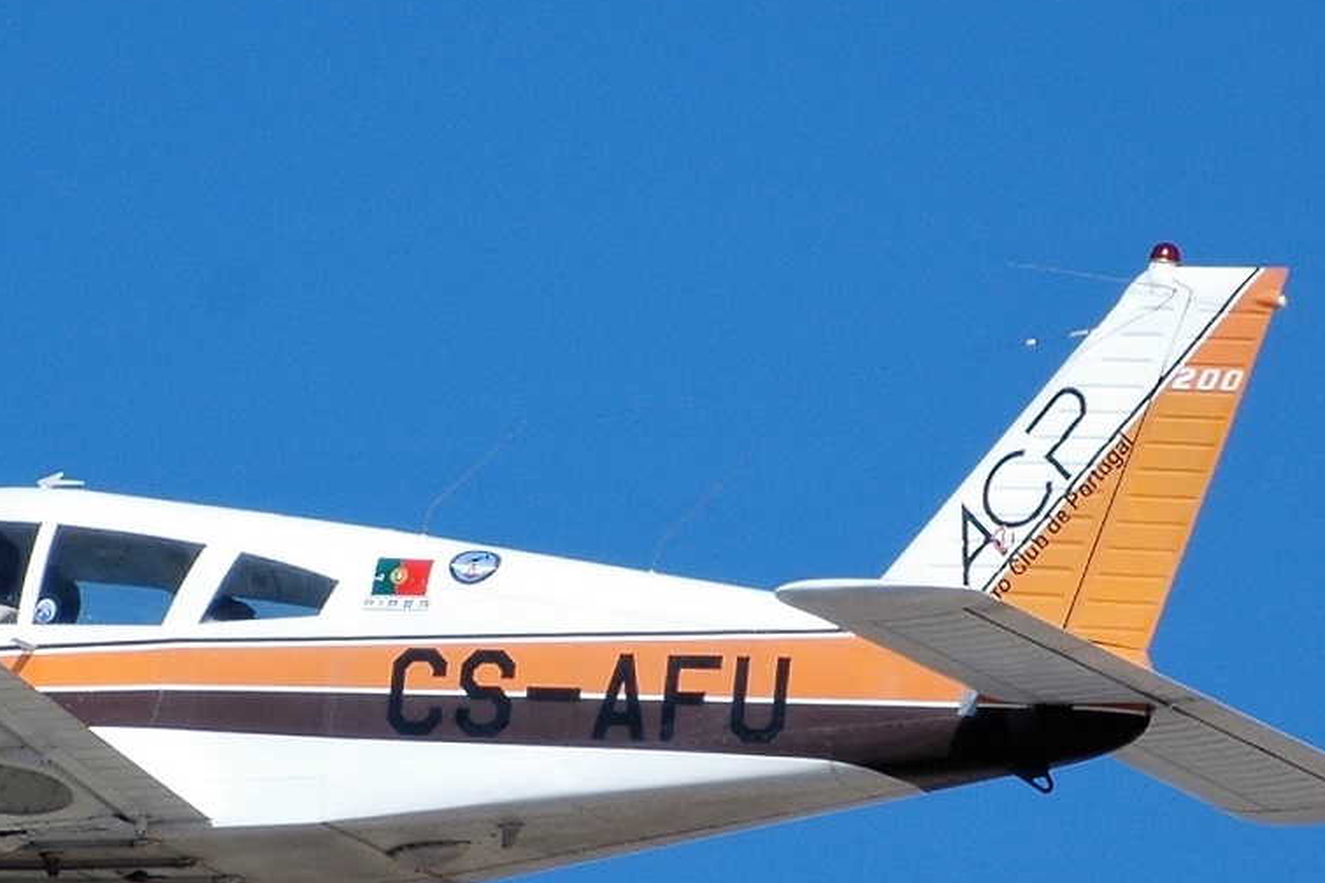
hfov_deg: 2.5
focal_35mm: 834
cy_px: 692
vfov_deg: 1.6
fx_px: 30687
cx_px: 323
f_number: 5.6
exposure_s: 1/1250
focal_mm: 300
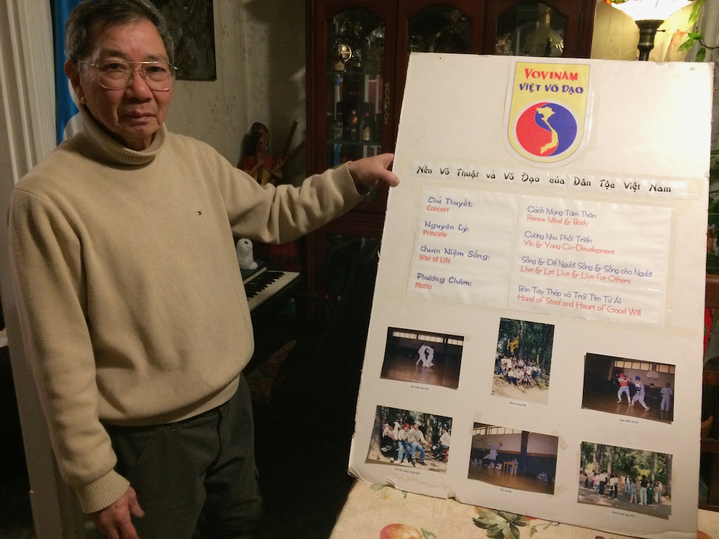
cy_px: 270
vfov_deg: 48.2
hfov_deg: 61.7
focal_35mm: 29
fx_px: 602
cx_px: 360
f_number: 2.2
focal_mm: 4.15
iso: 250
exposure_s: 1/30
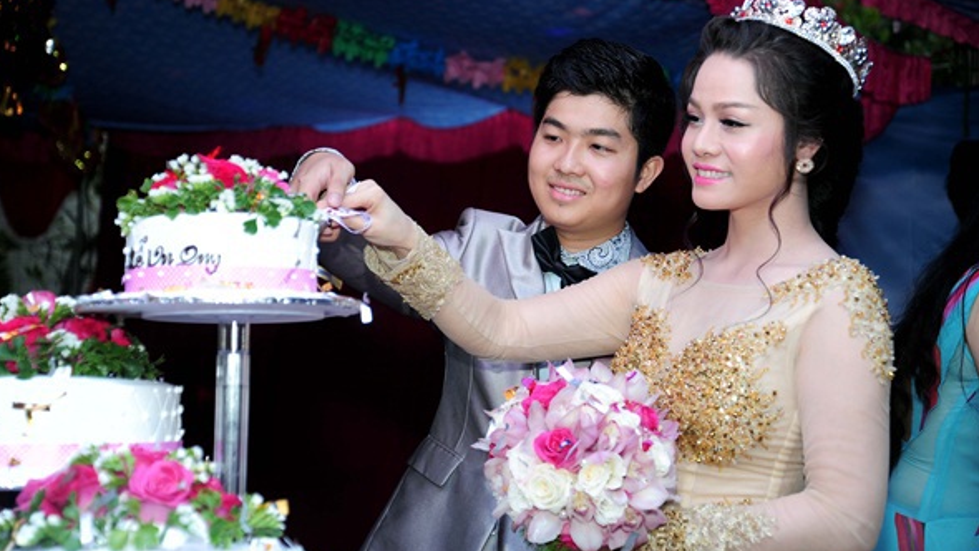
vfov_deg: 18.3
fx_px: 1713
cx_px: 486
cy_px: 238
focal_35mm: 66
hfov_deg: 31.9
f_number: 4.5
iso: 400
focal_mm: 62
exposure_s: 1/50
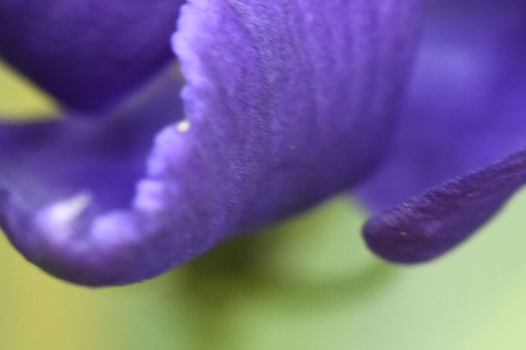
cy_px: 9
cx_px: 439
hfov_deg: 3.8
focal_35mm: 536
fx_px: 7831
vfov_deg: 2.6
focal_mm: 180
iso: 4500
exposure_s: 1/100
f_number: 10
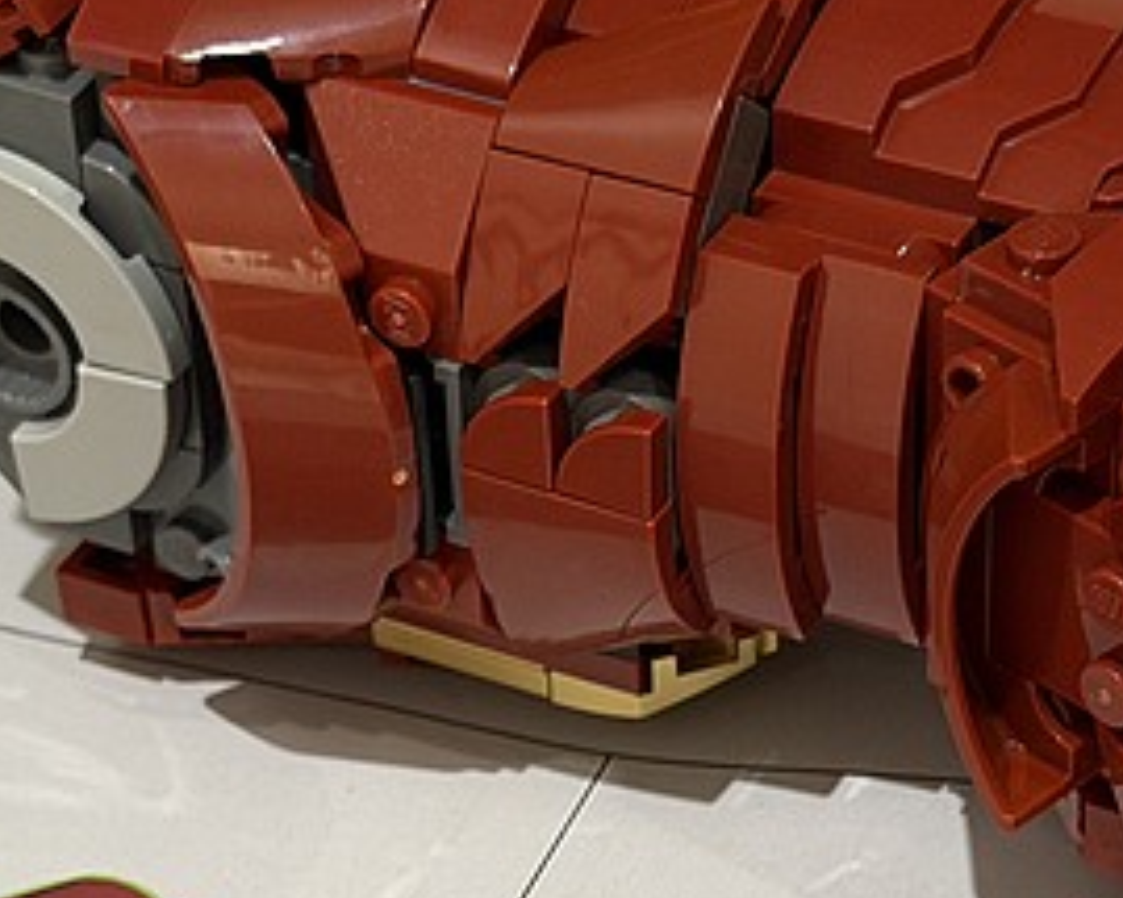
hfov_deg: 14.2
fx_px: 4519
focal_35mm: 136
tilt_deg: -36.9
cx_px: 655
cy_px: 808
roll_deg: +1.1
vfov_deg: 11.3
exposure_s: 1/60
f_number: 1.78
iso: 250
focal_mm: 6.76
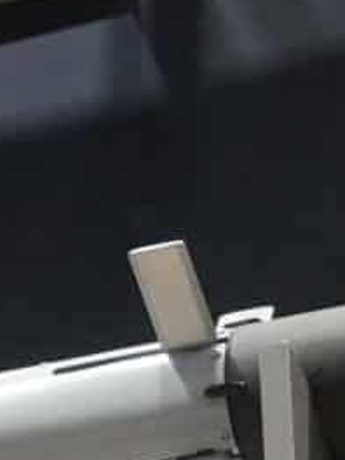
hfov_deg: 4.8
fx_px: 4010
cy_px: 581
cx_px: -472
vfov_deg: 6.5
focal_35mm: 302
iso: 2000
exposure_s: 1/50
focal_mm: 27
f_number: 4.5
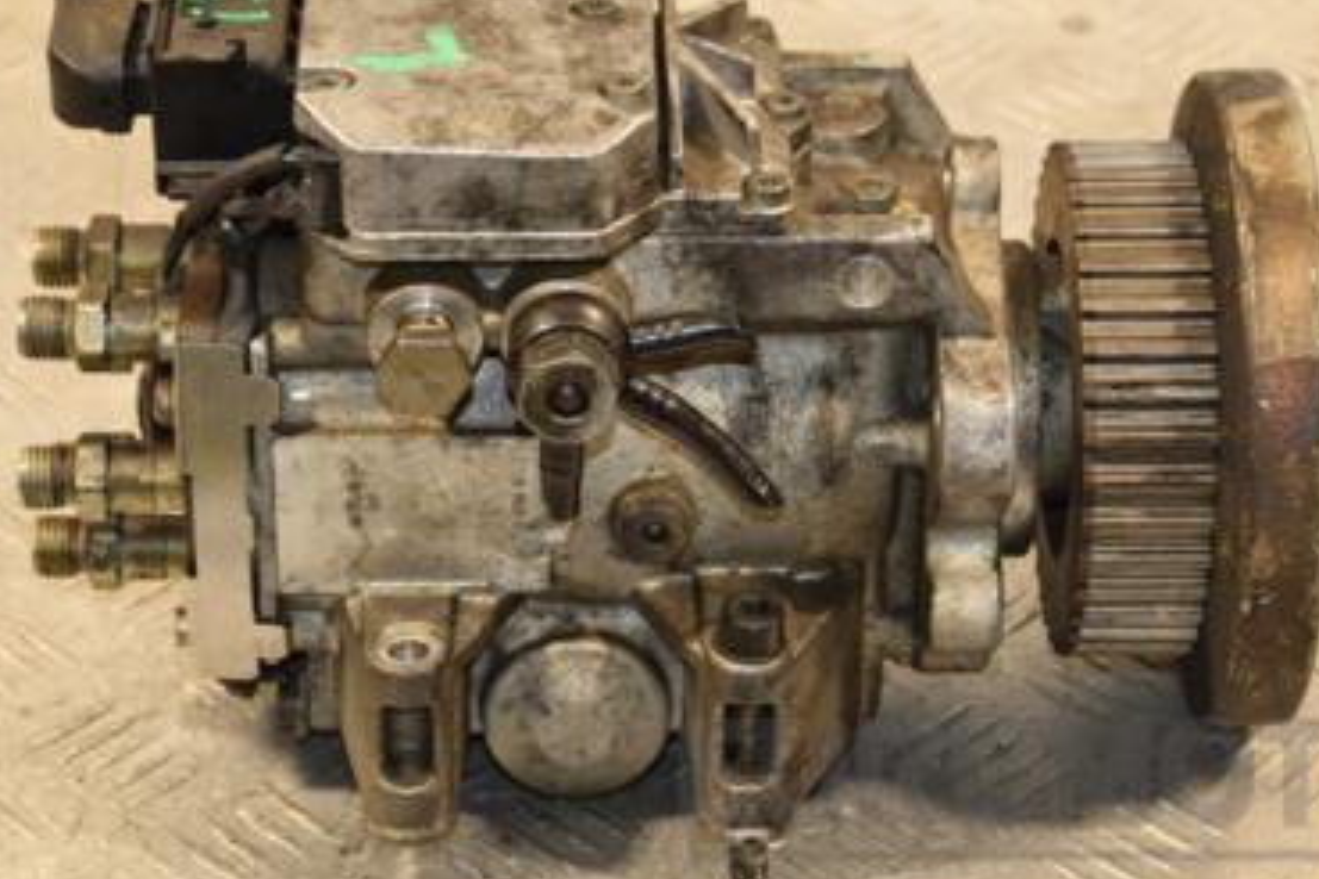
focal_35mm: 122
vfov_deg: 11.2
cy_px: 297
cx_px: 611
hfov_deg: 16.8
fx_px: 4470
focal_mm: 50
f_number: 5
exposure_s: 1/100
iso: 800
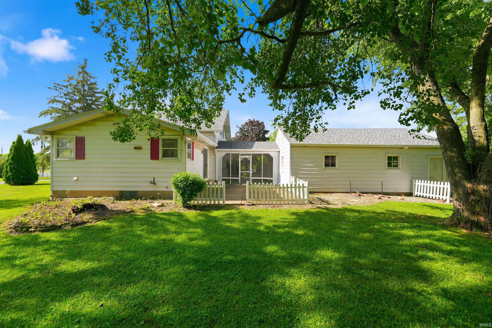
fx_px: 191
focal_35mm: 14
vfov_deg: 81.3
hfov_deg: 104.2
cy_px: 164
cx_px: 246
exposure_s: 1/125
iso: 80
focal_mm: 14
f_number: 8
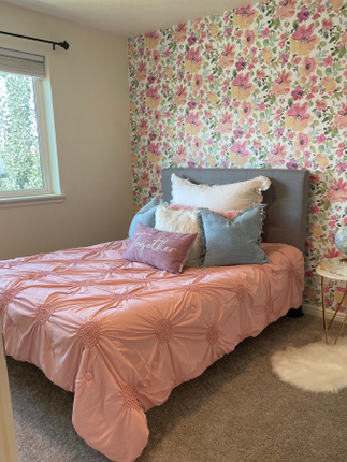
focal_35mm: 29
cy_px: 255
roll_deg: +0.8
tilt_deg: -13.8
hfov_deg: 48.2
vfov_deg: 61.5
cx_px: 188
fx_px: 387
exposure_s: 1/121
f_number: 1.6
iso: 64
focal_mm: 4.2
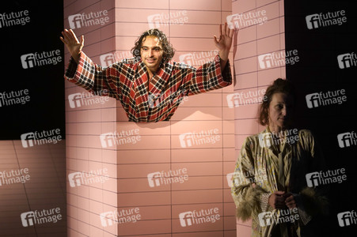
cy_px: 118
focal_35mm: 85
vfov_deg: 16.0
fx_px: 842
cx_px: 178
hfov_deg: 23.9
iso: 1600
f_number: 2.8
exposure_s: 1/160
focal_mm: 85
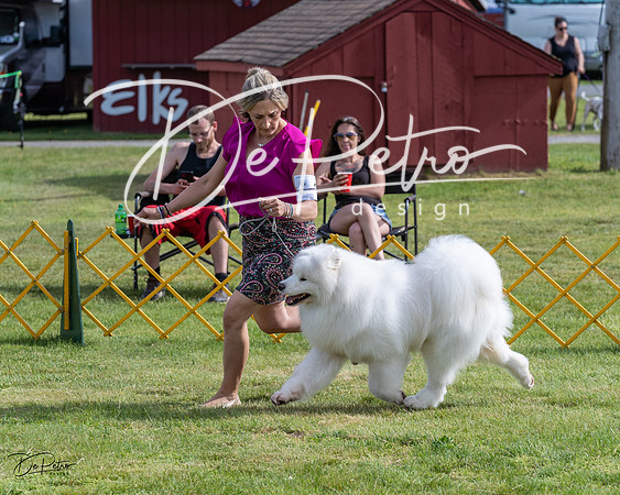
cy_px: 216
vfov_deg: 9.1
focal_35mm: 170
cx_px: 360
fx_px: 3125
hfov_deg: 11.3
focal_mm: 134
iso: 250
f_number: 5.6
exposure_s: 1/1250
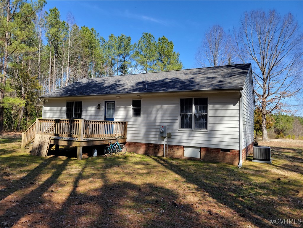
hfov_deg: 67.3
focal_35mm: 26
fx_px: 228
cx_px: 152
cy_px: 114
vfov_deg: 53.1
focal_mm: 5.4
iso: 40
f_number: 1.8
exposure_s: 1/968
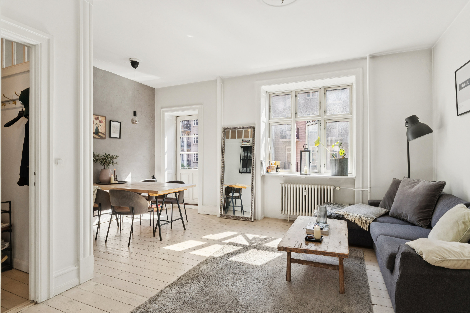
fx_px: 245
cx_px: 235
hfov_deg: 87.7
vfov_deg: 65.2
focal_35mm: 19
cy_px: 156
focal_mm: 12.5
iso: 400
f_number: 7.1
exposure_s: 1/200
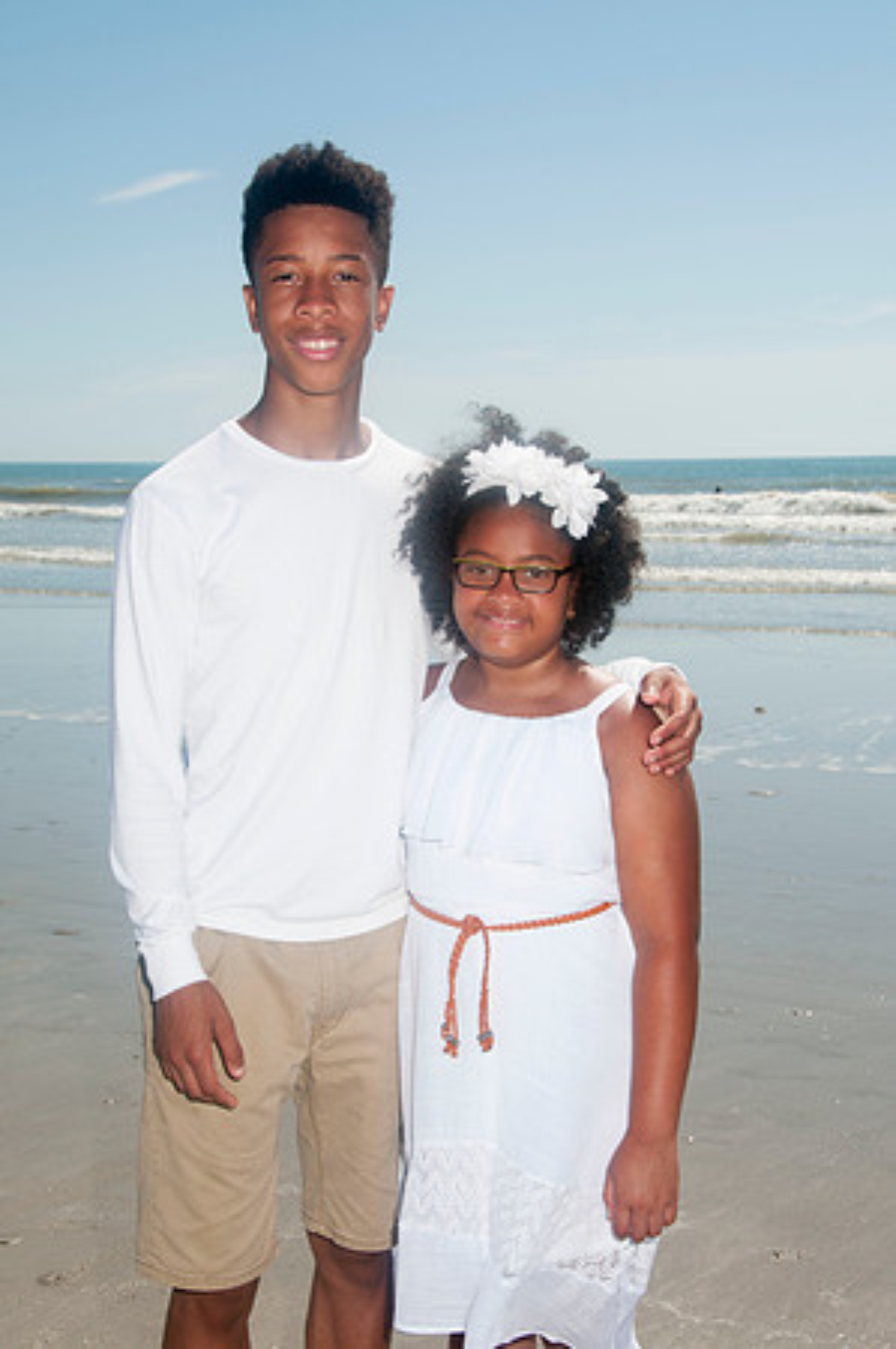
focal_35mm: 57
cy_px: 674
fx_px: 2133
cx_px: 448
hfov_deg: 23.7
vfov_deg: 35.1
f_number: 11
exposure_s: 1/250
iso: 100
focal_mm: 38
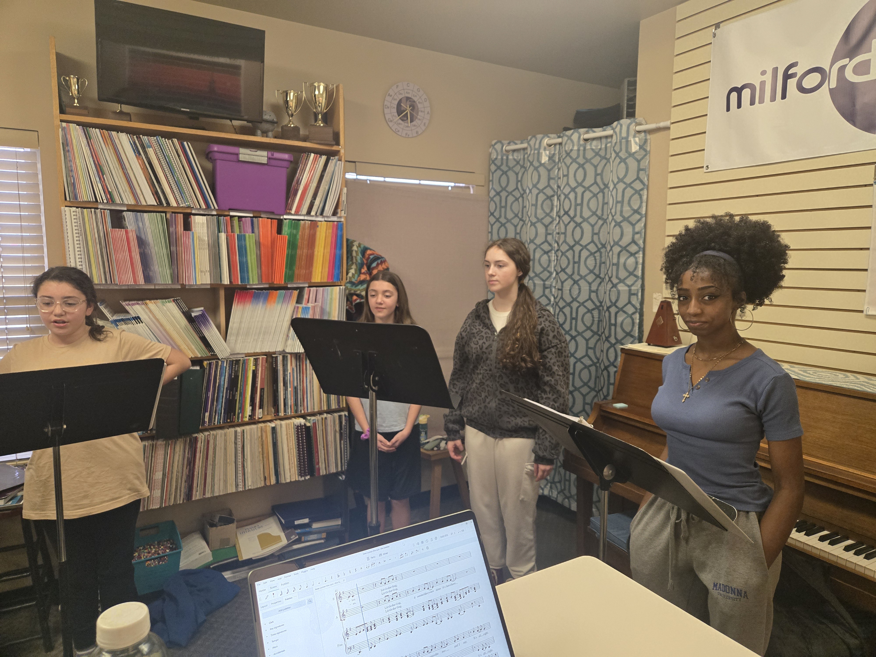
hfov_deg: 73.9
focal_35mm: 23
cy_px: 328
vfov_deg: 58.9
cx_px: 438
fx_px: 582
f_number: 1.8
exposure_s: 1/120
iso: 500
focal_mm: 5.4
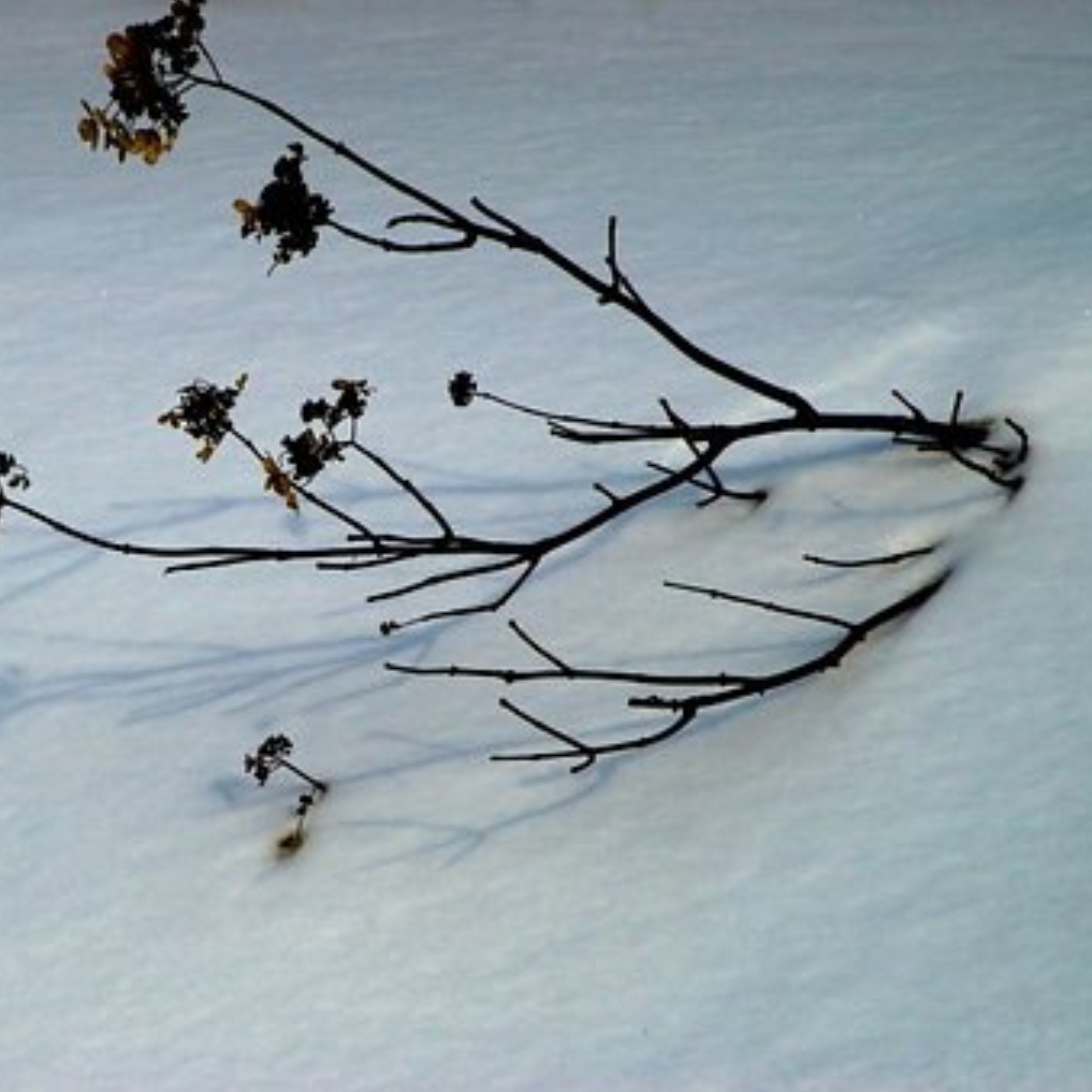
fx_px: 10993
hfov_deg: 5.7
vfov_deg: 5.7
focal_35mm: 308
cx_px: 287
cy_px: 544
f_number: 11
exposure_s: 1/1250
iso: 400
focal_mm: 160
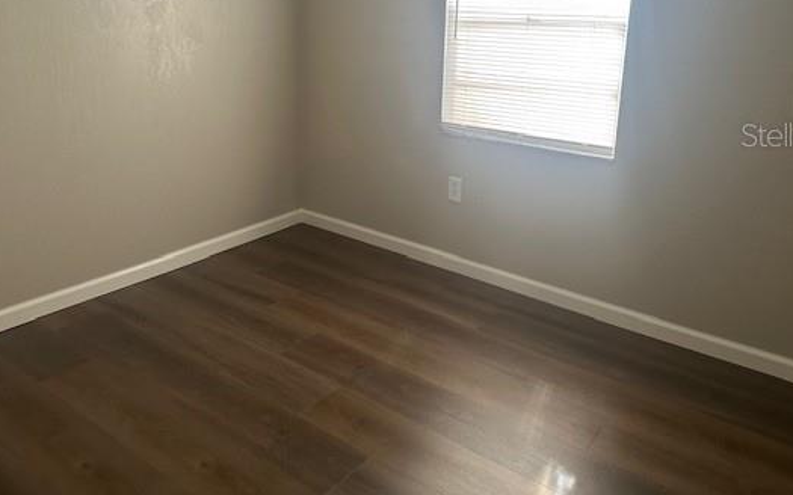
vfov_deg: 39.7
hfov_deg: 61.2
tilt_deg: -12.4
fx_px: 670
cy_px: 134
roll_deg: -2.1
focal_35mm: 31
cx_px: 400
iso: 160
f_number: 1.78
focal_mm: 6.86
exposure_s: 1/60
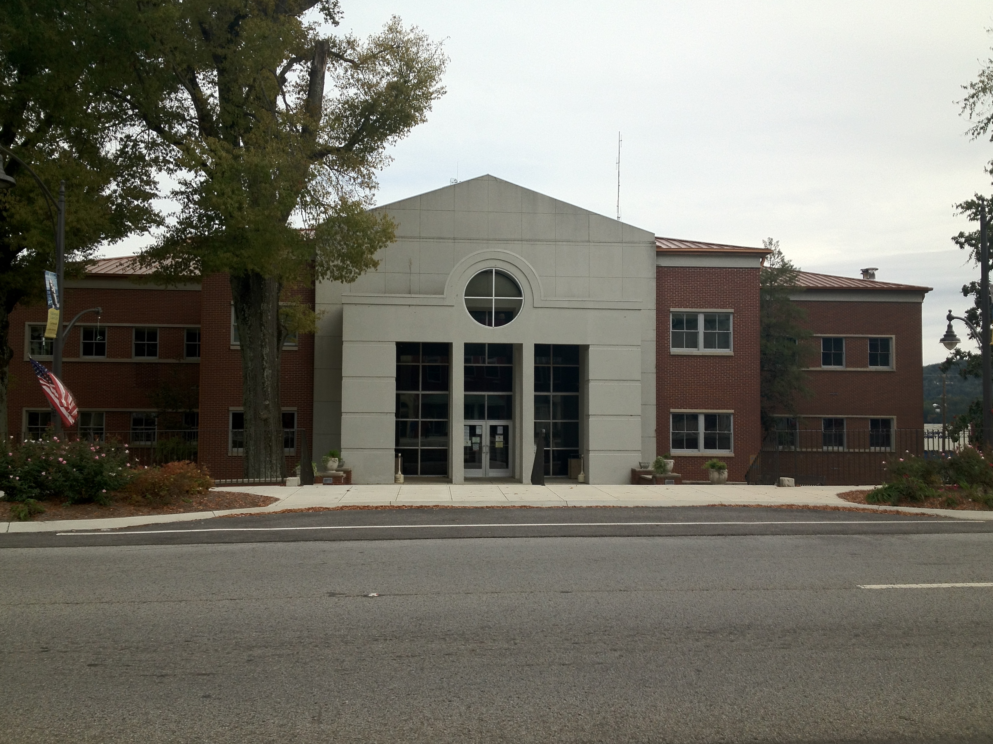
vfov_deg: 40.7
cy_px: 372
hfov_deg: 52.6
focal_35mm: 35
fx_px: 1004
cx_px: 496
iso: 64
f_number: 2.4
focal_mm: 4.28
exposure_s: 1/1453
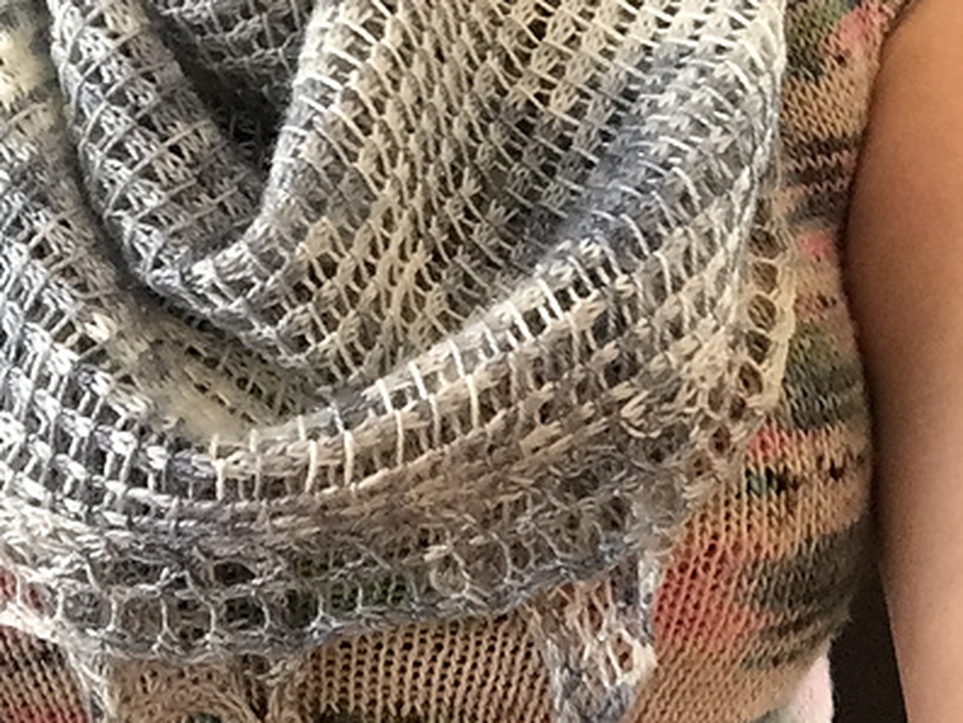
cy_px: 201
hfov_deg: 37.6
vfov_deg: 28.8
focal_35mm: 50
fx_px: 1391
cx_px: 296
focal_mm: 2.65
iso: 320
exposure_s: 1/24
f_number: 2.2
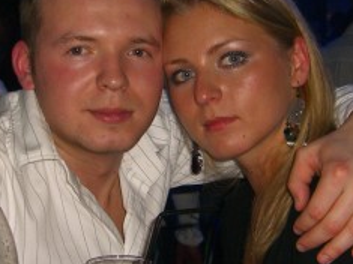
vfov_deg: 15.2
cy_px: 148
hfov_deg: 20.2
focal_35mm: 97
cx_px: 137
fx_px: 989
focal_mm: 7.9
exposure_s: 1/60
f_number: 2.8
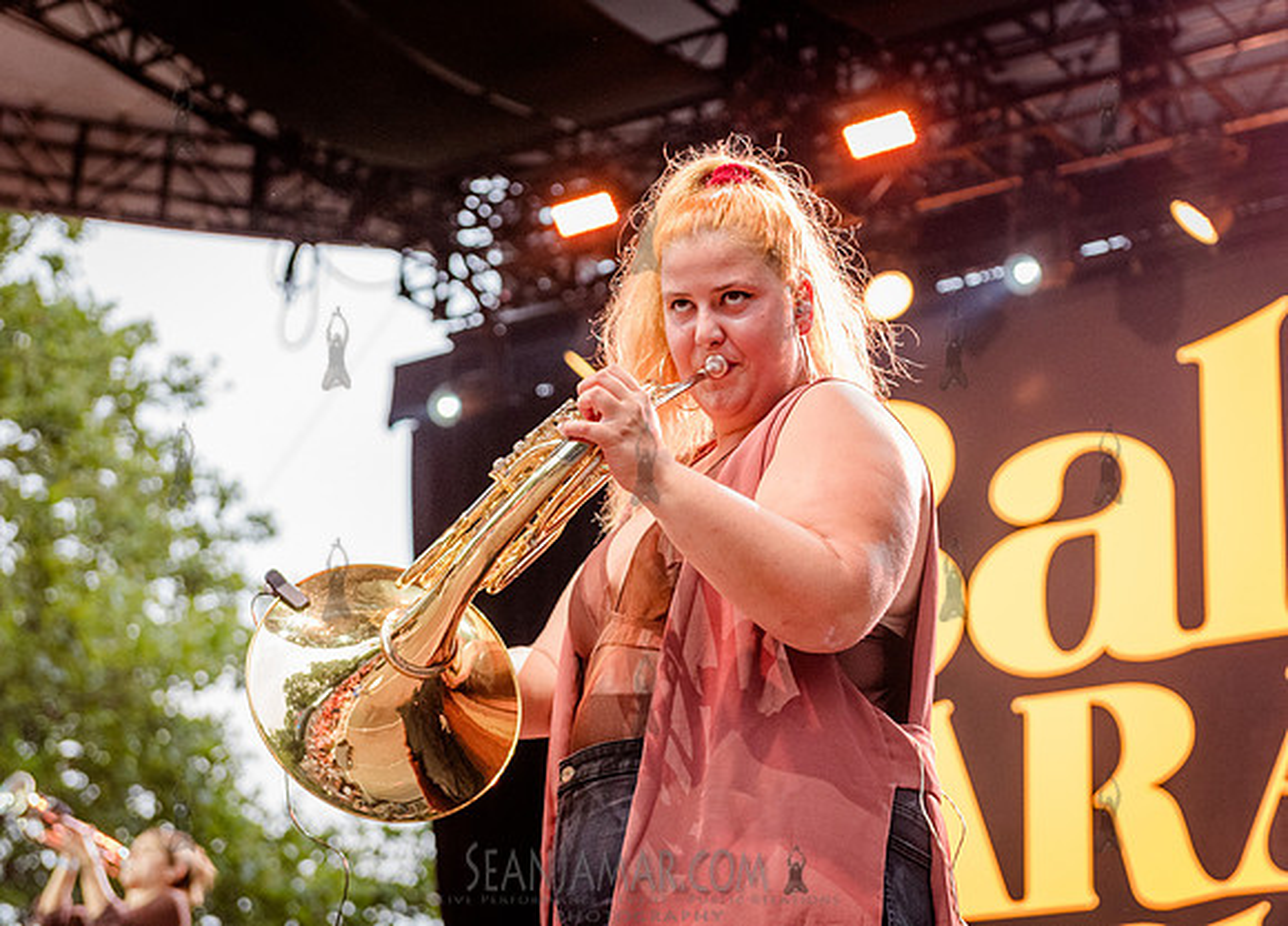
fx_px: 3035
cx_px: 707
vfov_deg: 17.3
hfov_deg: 23.9
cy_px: 405
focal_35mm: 83
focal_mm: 70
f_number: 4
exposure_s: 1/320
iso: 2000
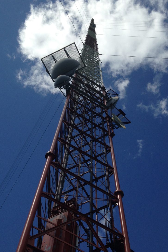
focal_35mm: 43
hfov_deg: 31.2
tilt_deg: +67.5
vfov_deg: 45.4
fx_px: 301
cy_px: 140
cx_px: 78
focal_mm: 4.12
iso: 50
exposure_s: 1/2463
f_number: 2.4
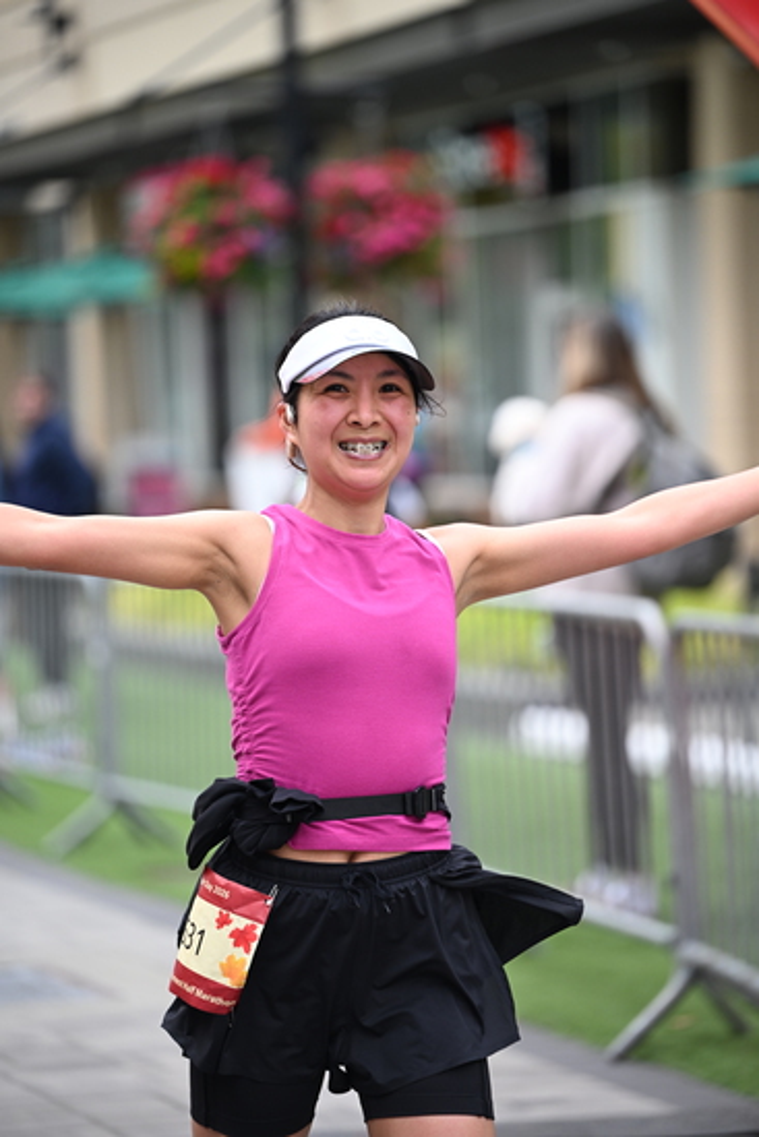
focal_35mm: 150
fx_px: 4740
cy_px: 568
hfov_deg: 9.2
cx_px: 380
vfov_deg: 13.7
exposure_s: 1/2000
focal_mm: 150
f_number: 2.8
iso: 640
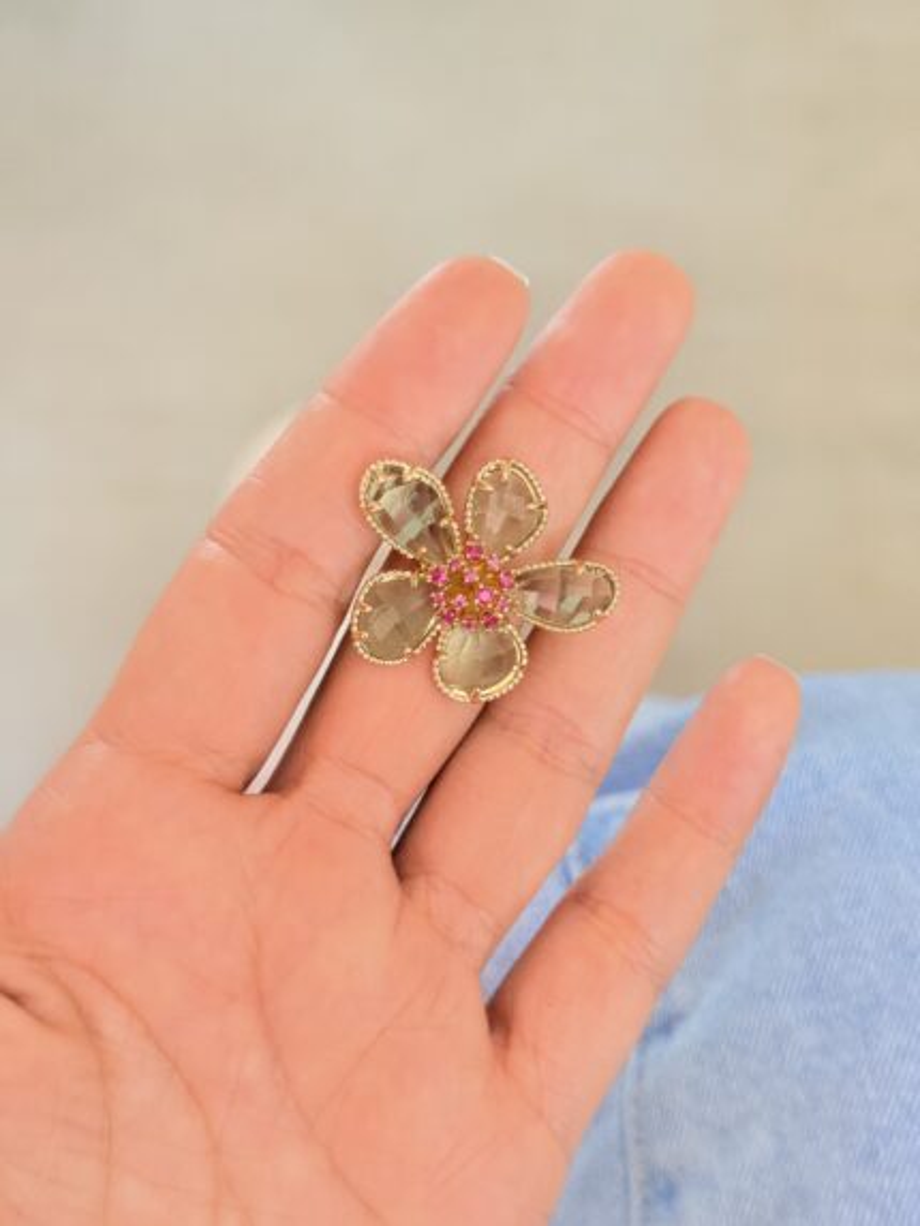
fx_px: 1700
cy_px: 613
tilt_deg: -53.8
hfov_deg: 30.3
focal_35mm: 48
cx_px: 460
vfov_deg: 39.6
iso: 320
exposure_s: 1/40
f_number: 1.78
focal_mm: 6.76
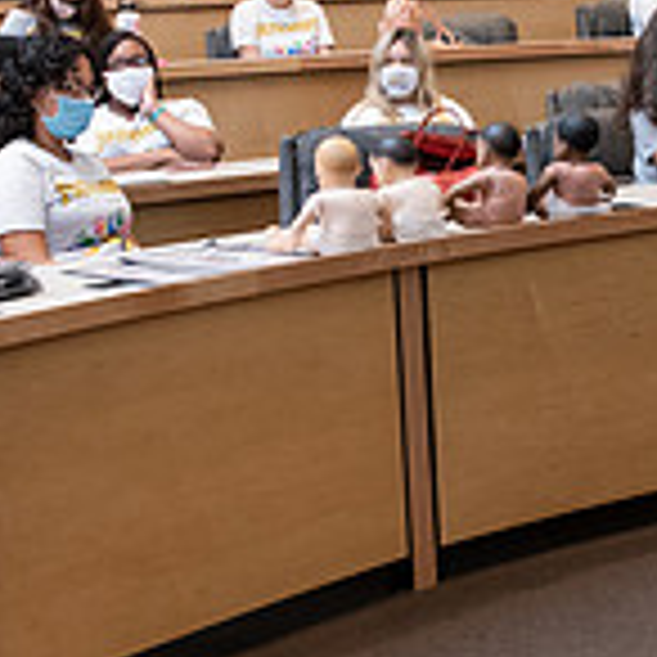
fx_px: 1954
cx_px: 508
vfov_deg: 19.1
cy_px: 272
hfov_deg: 18.9
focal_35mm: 91
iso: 1250
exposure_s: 1/125
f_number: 4.5
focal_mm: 27
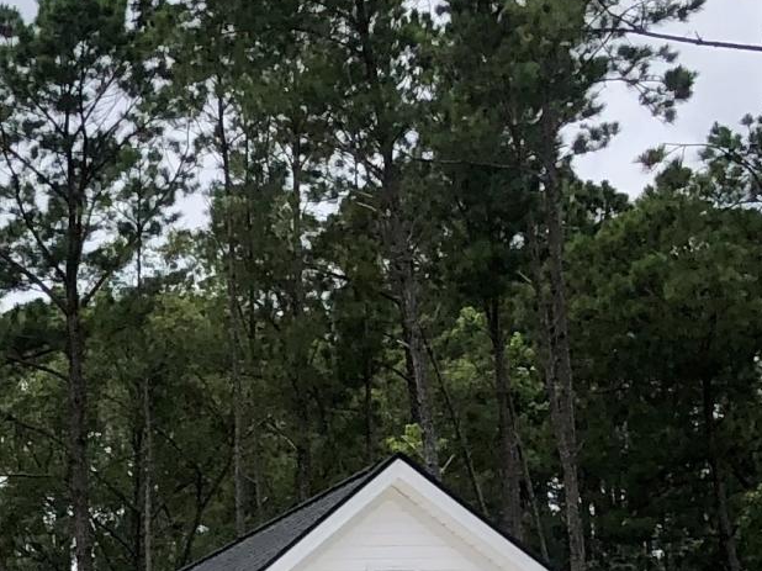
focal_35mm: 136
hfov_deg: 12.2
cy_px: 779
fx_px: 2993
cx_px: -935
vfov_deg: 10.6
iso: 20
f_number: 1.8
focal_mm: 4
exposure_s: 1/2525
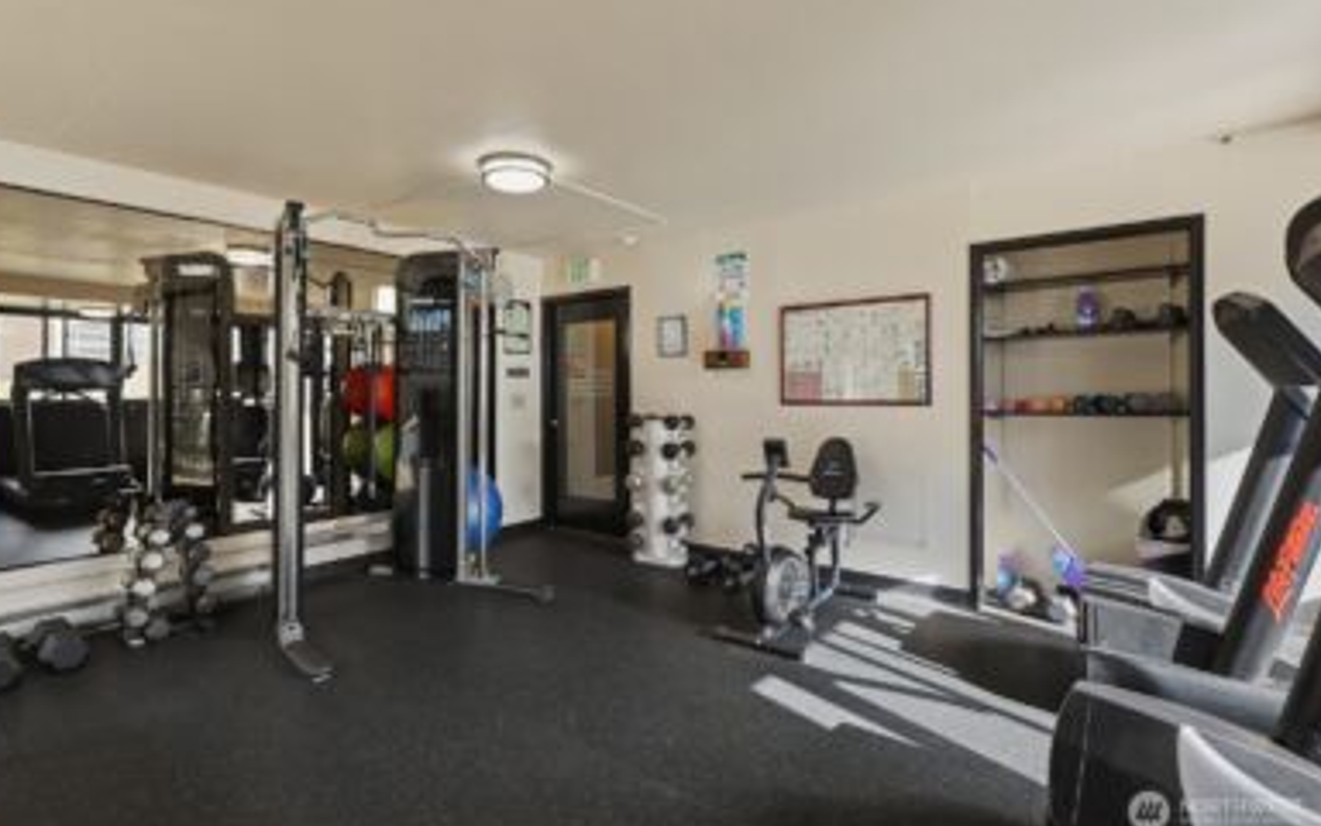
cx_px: 640
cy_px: 384
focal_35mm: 17
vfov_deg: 67.9
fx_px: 612
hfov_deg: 94.3
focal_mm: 16
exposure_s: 1/160
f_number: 7.1
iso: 1250
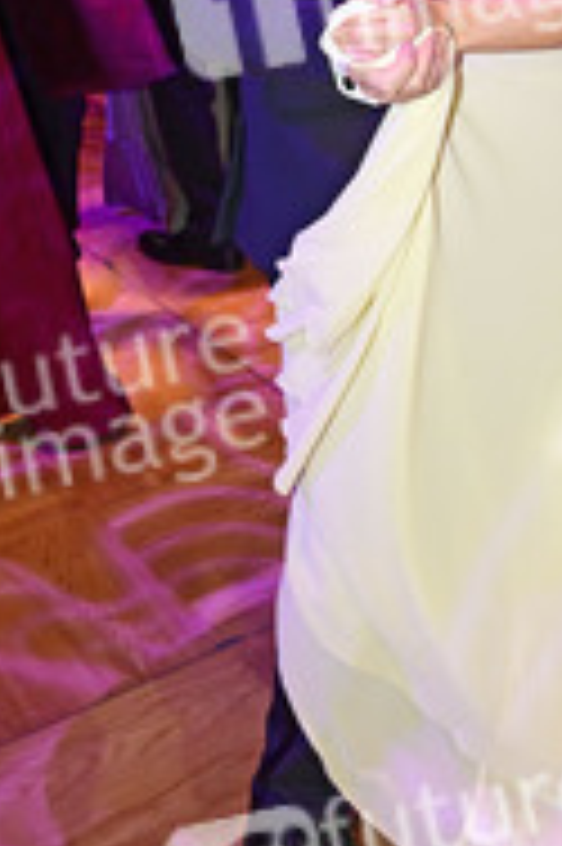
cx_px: 526
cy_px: 198
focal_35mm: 51
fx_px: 1196
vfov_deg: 37.8
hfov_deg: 25.5
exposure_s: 1/200
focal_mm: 24
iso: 2500
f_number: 5.6
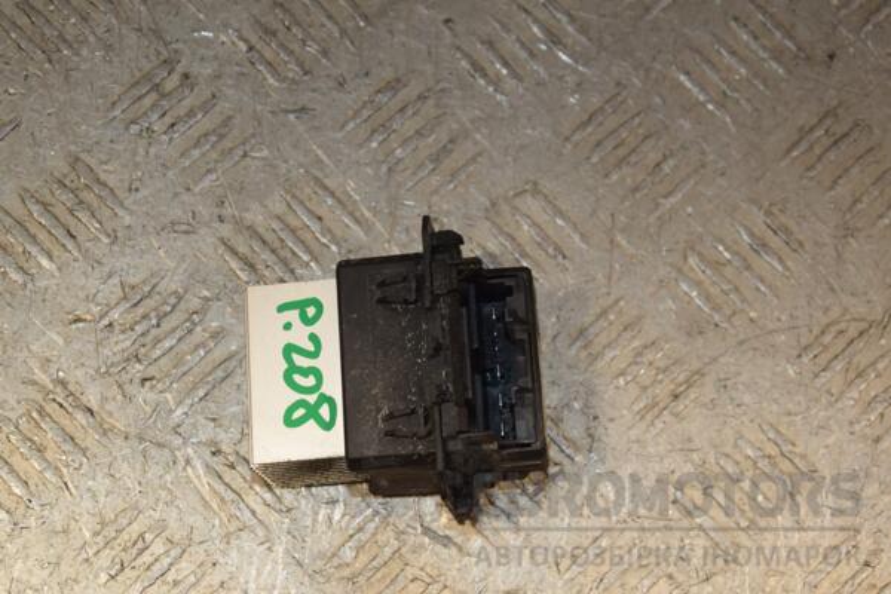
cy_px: 297
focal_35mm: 75
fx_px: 1856
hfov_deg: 27.0
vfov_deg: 18.2
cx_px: 446
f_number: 8
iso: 800
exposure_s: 1/200
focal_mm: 50
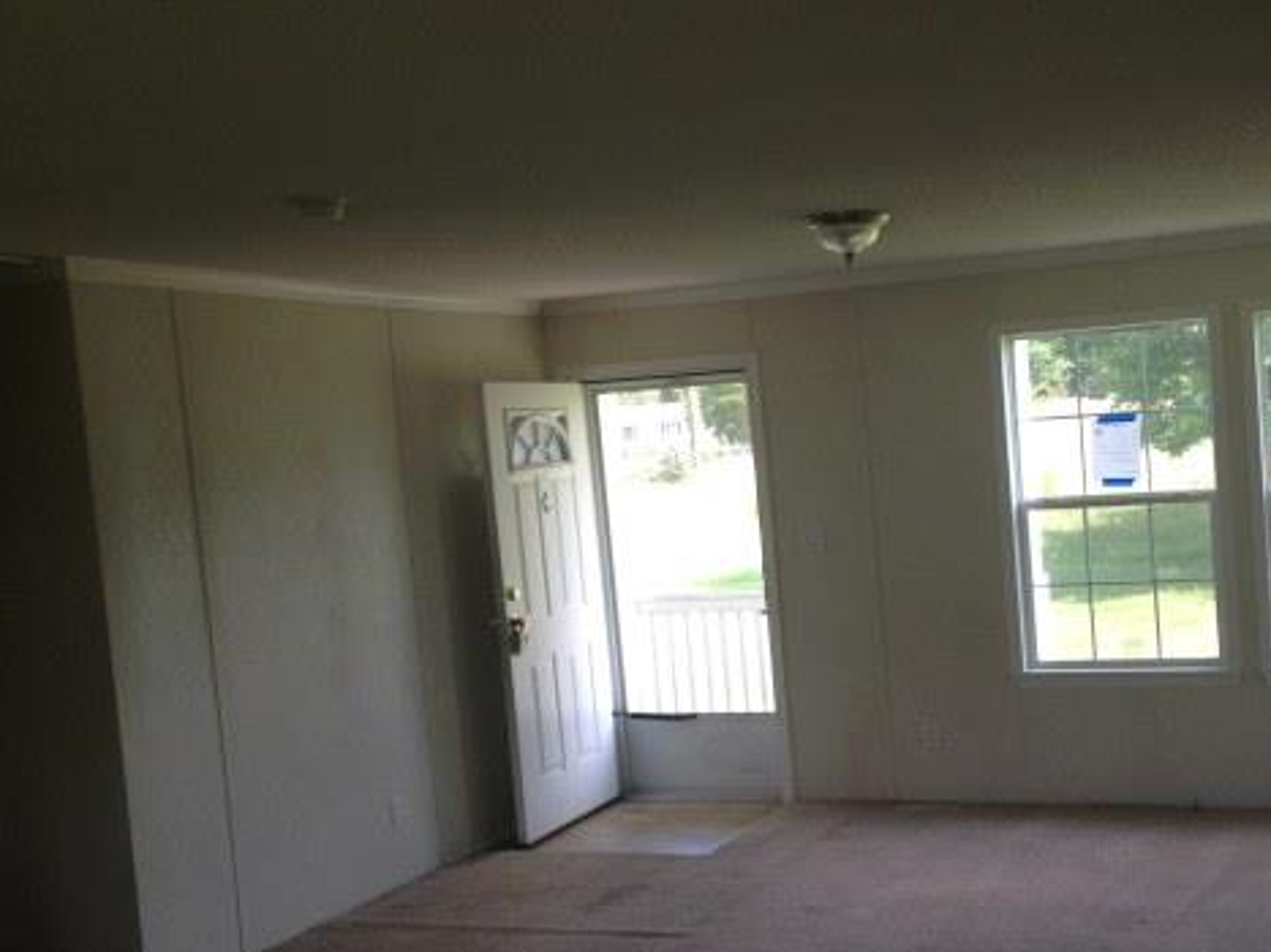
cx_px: 849
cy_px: 558
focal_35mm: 48
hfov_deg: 39.2
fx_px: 1762
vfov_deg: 30.2
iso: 50
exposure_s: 1/120
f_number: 2.4
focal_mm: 4.28
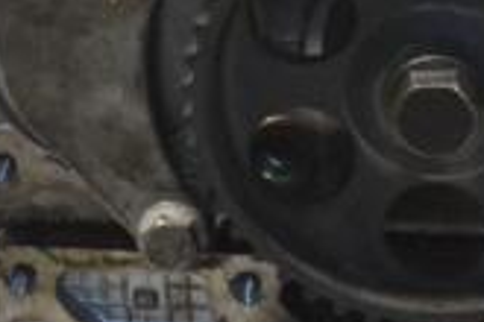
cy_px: 158
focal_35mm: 262
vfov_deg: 5.2
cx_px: 373
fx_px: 3522
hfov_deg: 7.9
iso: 3200
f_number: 8
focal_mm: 48
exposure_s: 1/250
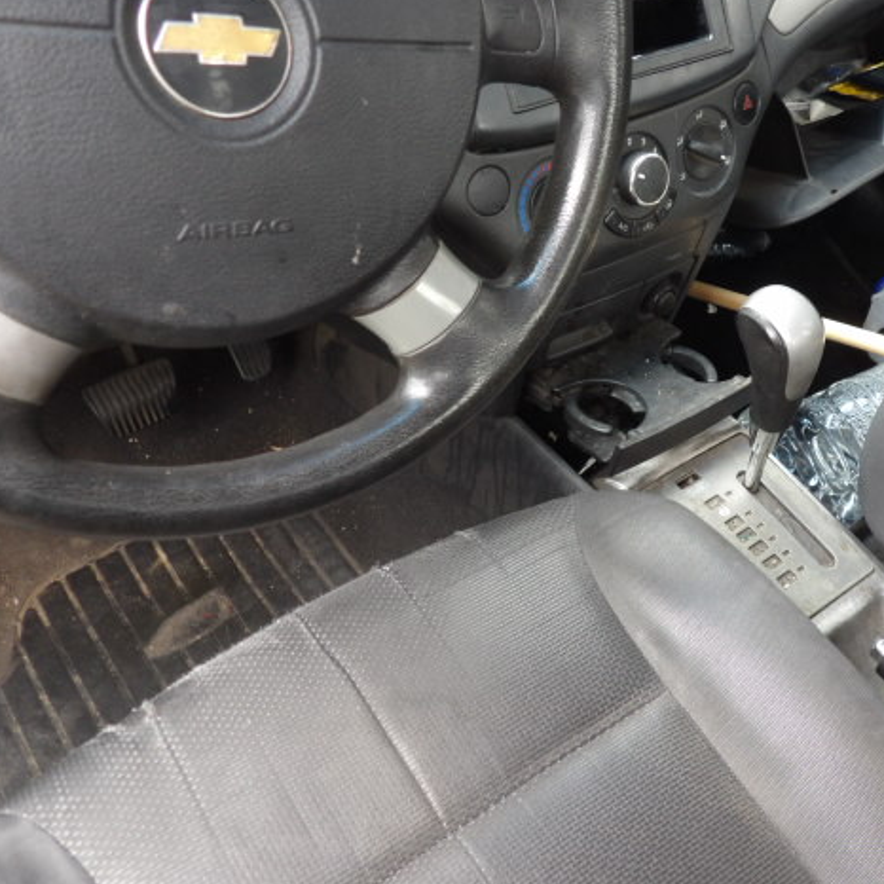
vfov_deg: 48.5
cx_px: 598
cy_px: 444
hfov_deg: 47.6
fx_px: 982
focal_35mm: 34
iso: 214
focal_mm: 5
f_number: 3.4
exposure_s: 1/17
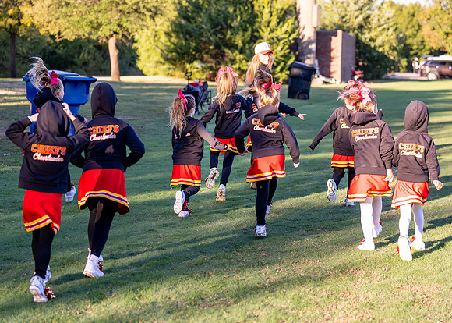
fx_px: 1182
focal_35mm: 92
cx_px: 208
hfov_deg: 21.6
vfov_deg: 15.5
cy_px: 144
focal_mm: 70
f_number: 2.8
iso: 1600
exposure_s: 1/6400
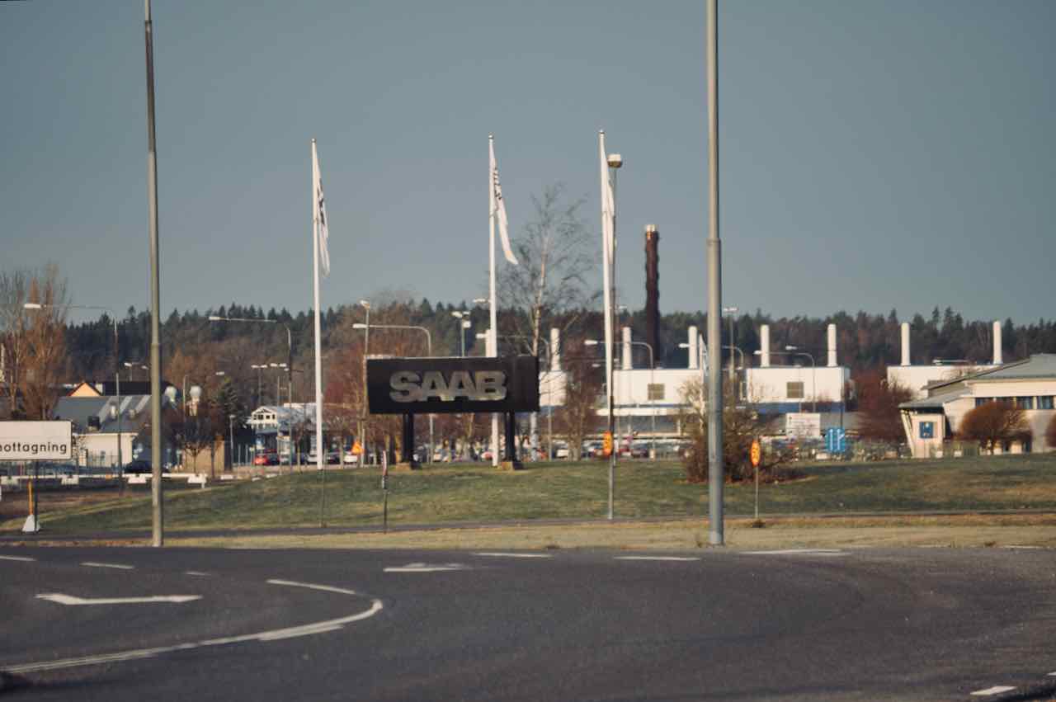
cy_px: 351
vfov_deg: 4.8
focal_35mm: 285
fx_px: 8352
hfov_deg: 7.2
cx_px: 528
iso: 400
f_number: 5.6
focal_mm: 190
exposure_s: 1/400
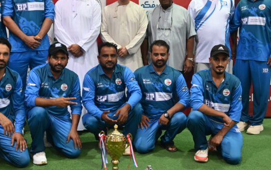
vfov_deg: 20.8
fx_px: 462
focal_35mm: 62
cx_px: 108
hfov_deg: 32.6
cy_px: 74
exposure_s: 1/25
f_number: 5
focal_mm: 21.5
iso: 280
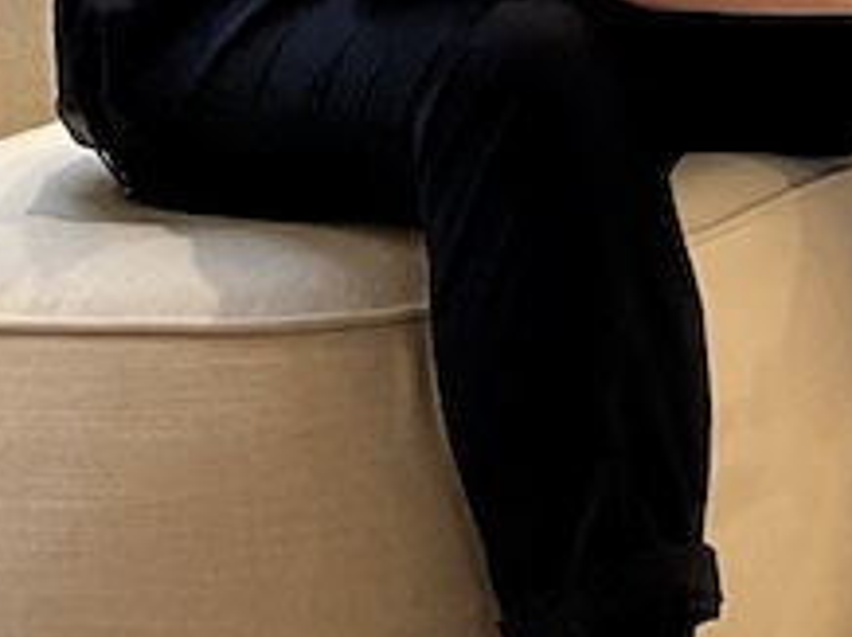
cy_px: -963
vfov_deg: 7.6
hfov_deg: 10.3
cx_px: 1618
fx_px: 4401
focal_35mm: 179
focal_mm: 5.1
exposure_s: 1/122
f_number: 1.6
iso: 64
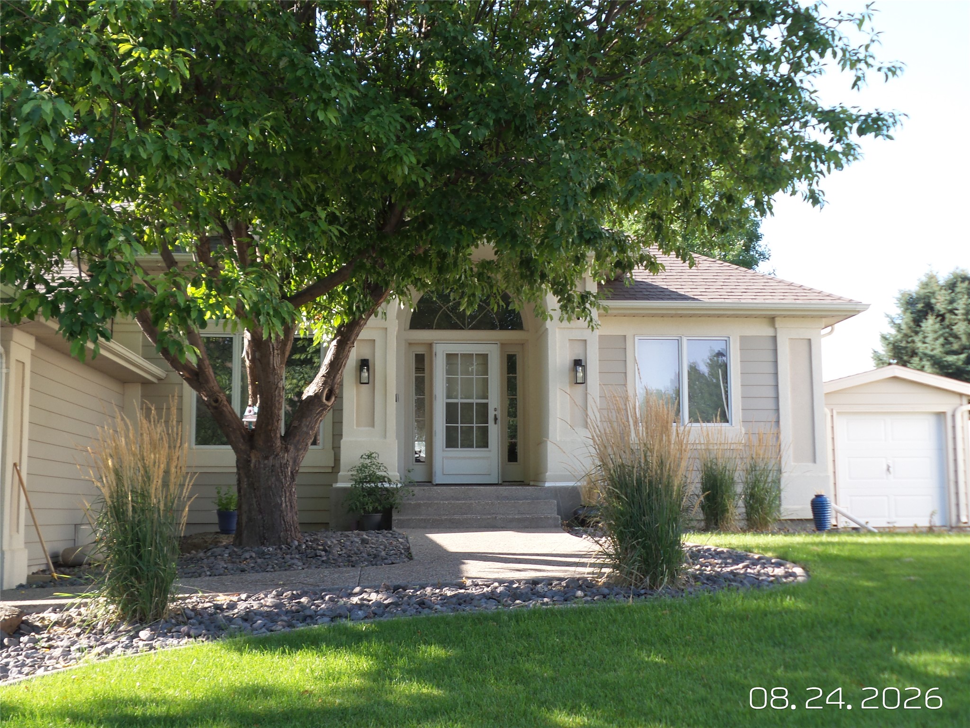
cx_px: 485
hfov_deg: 44.8
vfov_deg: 34.3
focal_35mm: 42
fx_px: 1177
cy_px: 364
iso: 100
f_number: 4
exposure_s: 1/160
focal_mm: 7.5
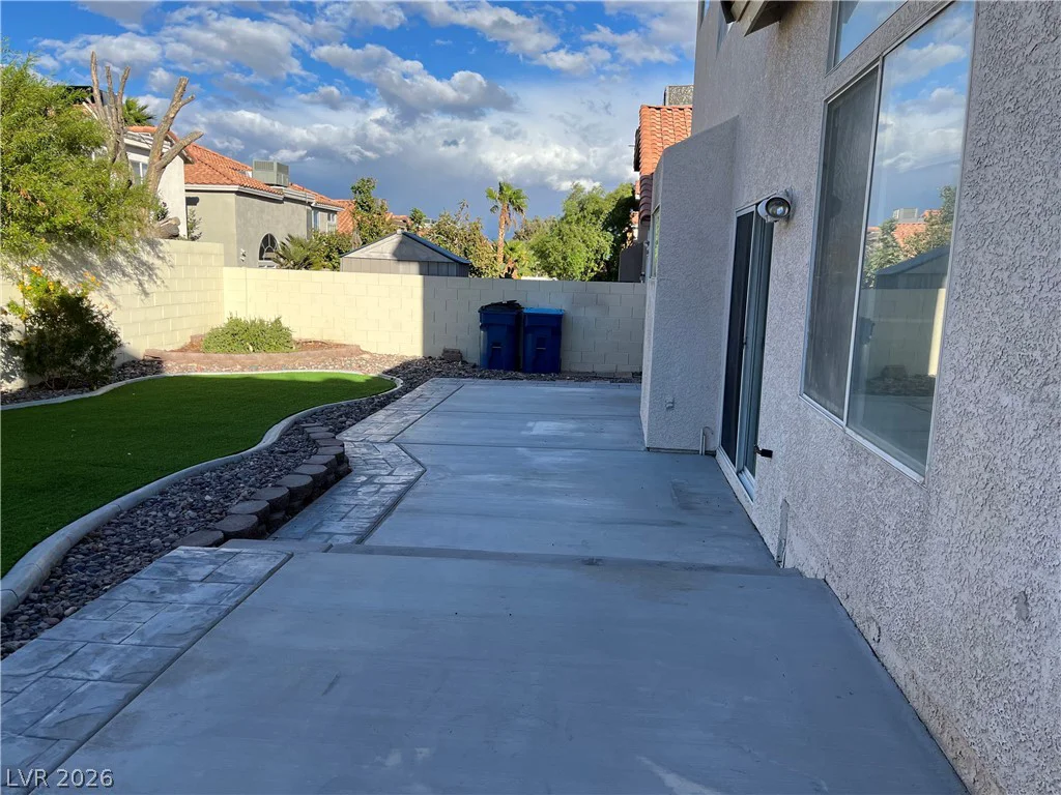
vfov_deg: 53.1
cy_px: 398
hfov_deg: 67.3
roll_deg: -2.1
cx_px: 530
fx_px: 797
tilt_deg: -8.8
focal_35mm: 26
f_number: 1.6
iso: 50
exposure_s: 1/2137
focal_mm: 5.1
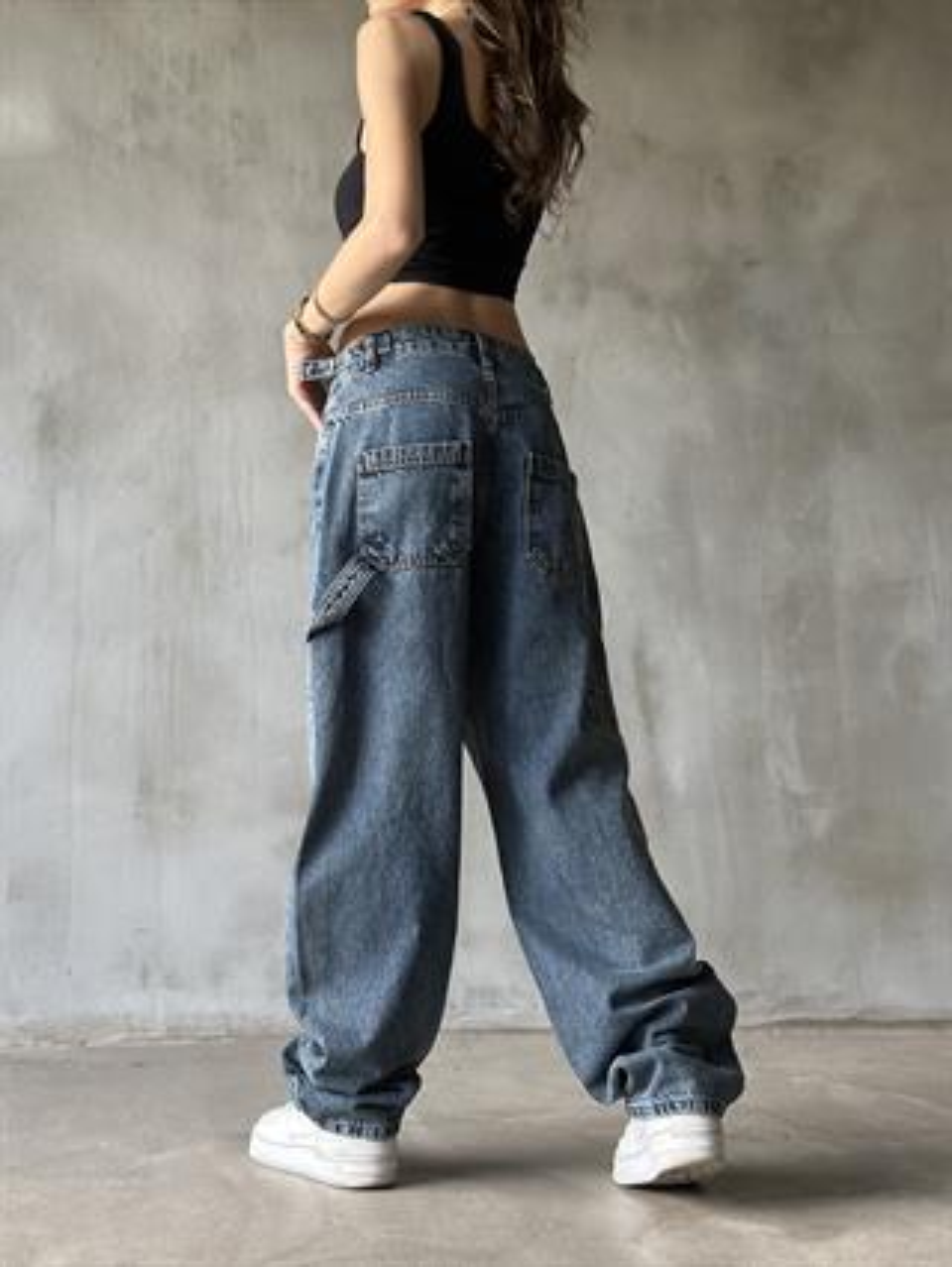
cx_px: 476
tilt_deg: +3.8
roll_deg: -1.7
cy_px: 634
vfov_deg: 39.6
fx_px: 1758
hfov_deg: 30.3
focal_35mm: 48
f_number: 1.78
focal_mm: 6.86
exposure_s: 1/60
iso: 320
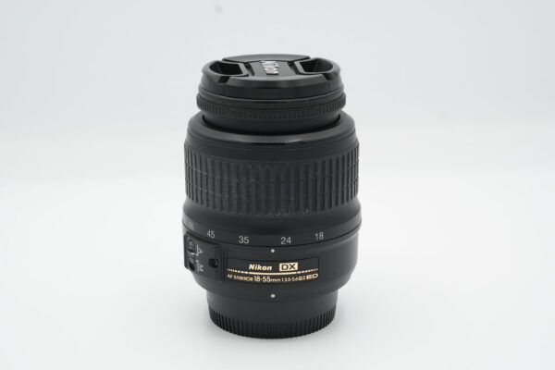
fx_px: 1115
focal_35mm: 72
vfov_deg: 18.8
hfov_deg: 28.0
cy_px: 185
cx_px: 278
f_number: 10
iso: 200
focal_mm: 48.2
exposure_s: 1/80
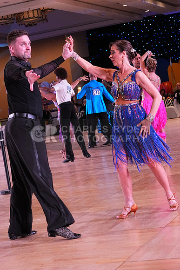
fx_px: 697
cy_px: 135
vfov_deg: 21.9
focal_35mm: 93
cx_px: 90
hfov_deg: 14.7
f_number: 5
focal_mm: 62
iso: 3200
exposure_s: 1/400
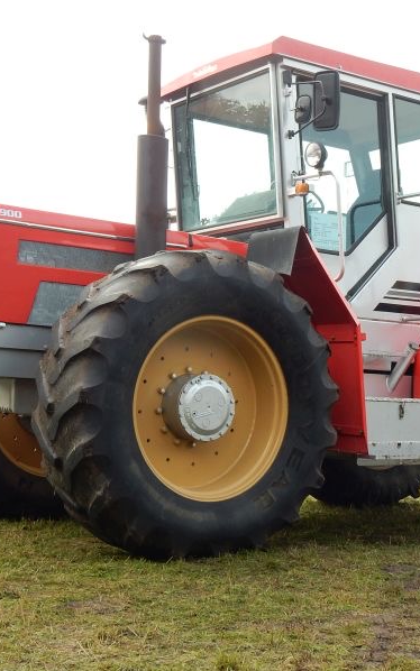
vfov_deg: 33.5
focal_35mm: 61
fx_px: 1117
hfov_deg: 21.3
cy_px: 336
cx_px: 255
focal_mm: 7.6
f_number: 4.2
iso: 125
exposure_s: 1/250
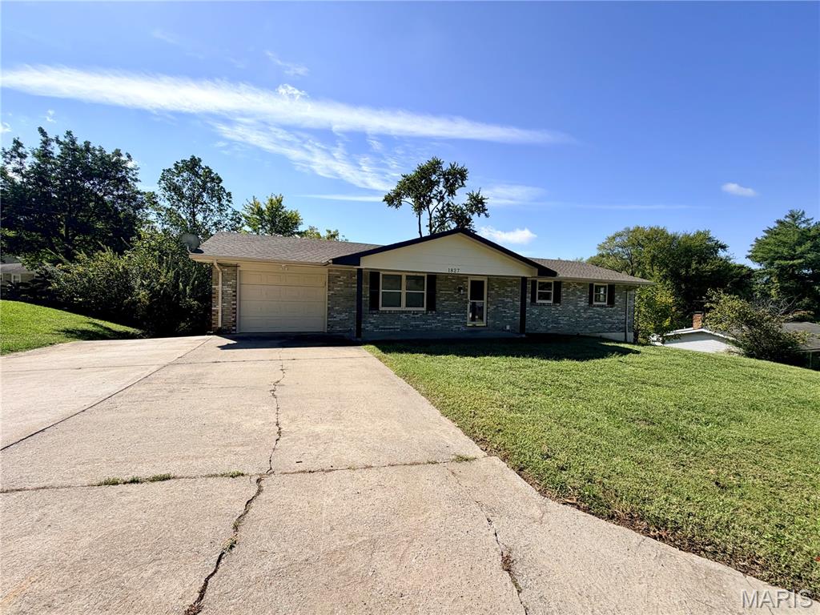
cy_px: 308
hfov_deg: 102.1
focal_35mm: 14
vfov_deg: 85.7
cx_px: 410
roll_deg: -0.9
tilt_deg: -1.3
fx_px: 332
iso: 20
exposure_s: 1/1017
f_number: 2.2
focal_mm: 2.22
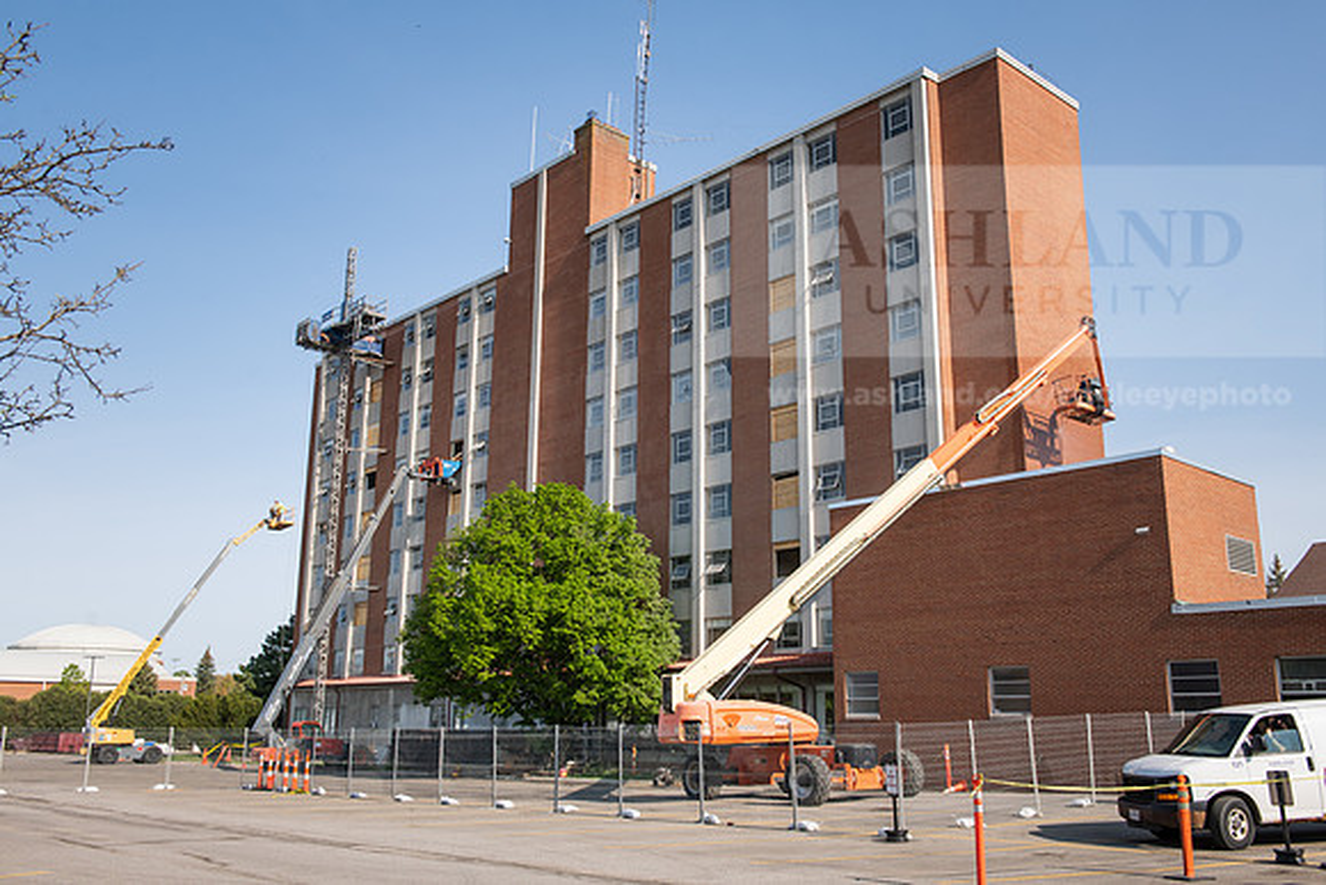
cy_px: 442
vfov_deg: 41.1
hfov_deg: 58.7
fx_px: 1179
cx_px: 663
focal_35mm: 32
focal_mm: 32
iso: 200
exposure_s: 1/400
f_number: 8
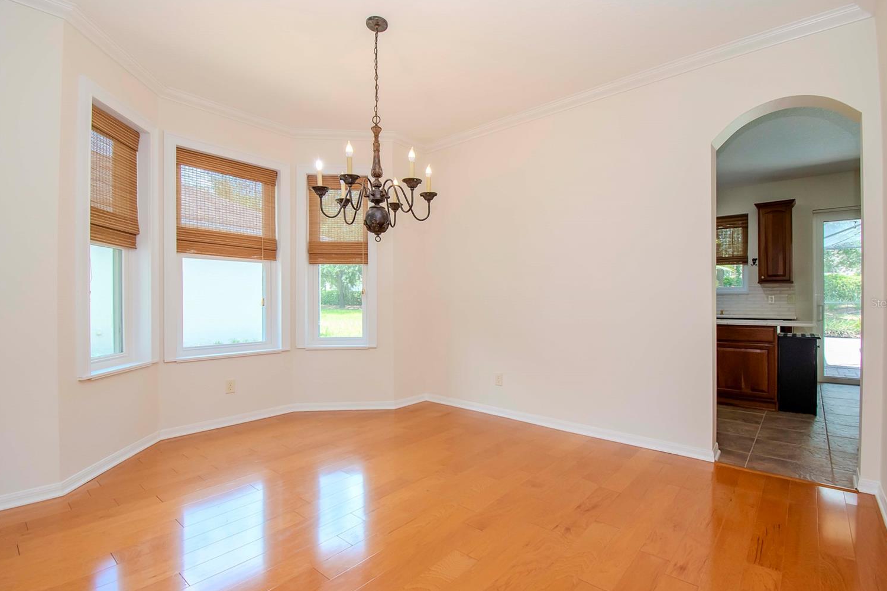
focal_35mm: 16
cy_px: 303
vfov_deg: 73.7
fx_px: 394
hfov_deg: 96.7
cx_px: 451
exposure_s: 1/60
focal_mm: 10
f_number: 8
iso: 640
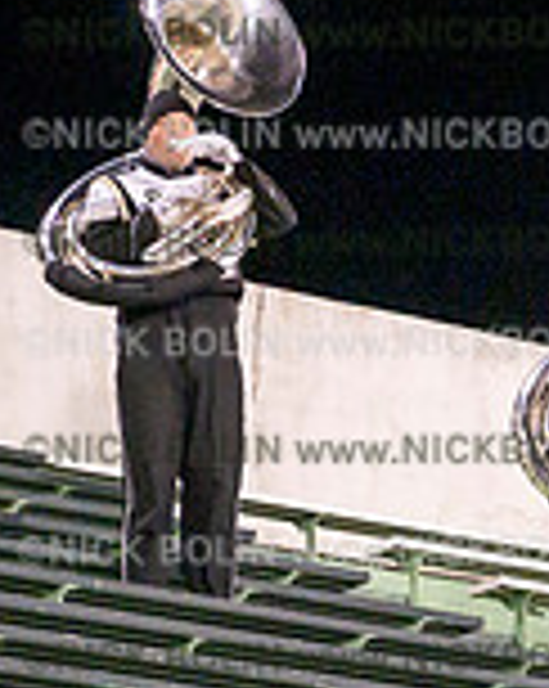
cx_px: 1071
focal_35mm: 249
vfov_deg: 7.7
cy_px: 760
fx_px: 5067
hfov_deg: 6.1
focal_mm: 70
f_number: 4.5
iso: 5000
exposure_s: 1/640
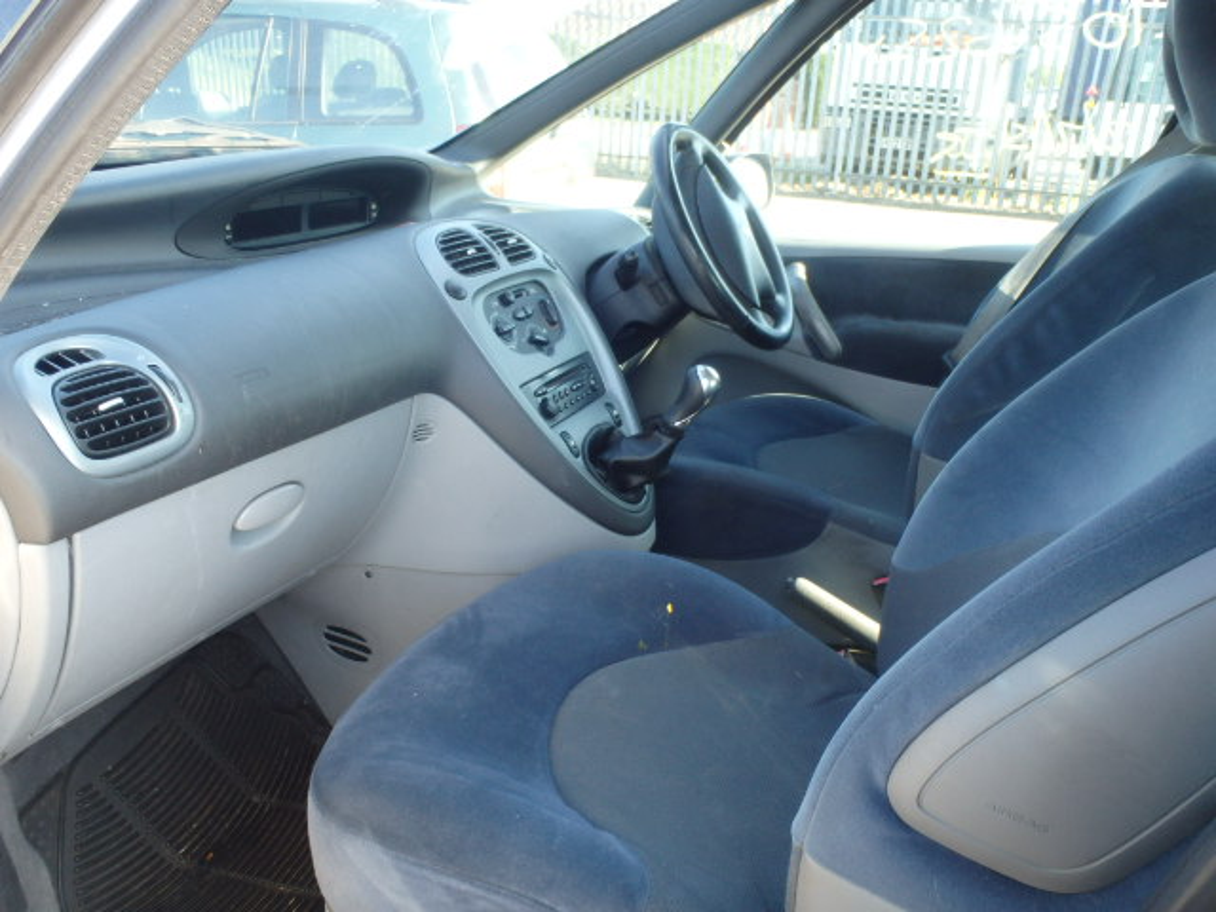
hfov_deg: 63.4
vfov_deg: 49.7
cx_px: 608
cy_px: 456
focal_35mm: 28
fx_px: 984
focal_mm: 5
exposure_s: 1/60
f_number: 3.9
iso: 200
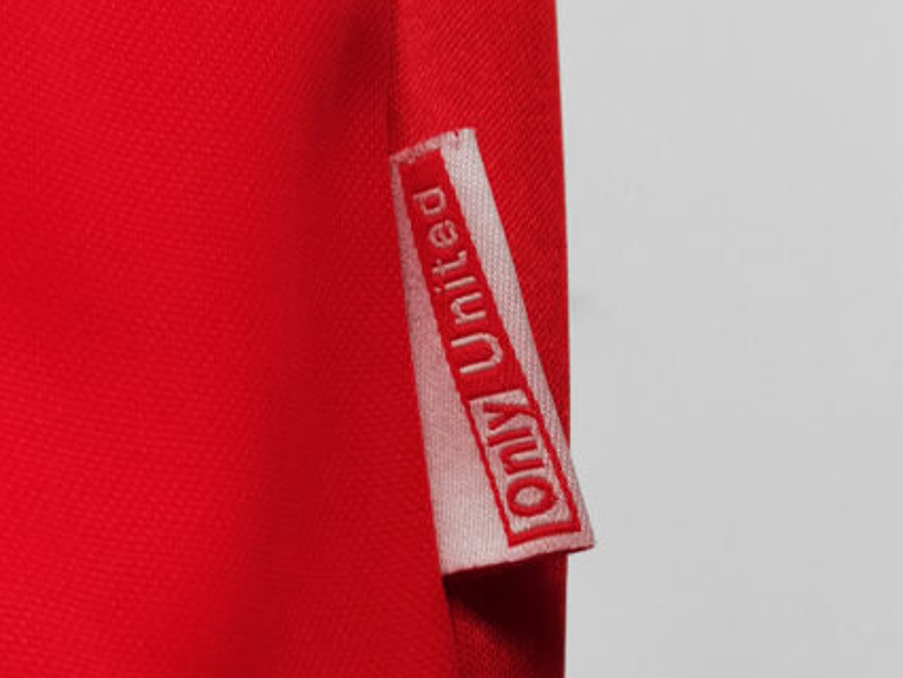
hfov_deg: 17.2
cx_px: 511
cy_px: 335
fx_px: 2976
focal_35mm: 114
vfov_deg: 13.0
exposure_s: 1/60
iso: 160
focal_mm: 5.58
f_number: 1.8
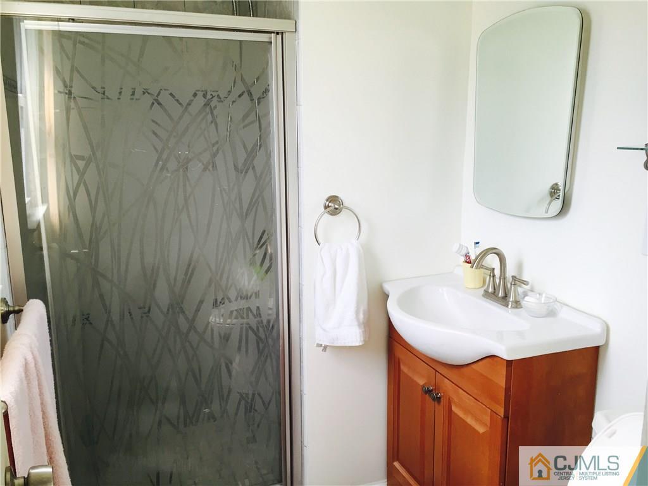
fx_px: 543
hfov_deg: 61.7
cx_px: 324
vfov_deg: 48.2
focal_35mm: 29
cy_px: 243
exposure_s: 1/40
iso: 32
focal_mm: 4.15
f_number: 2.2
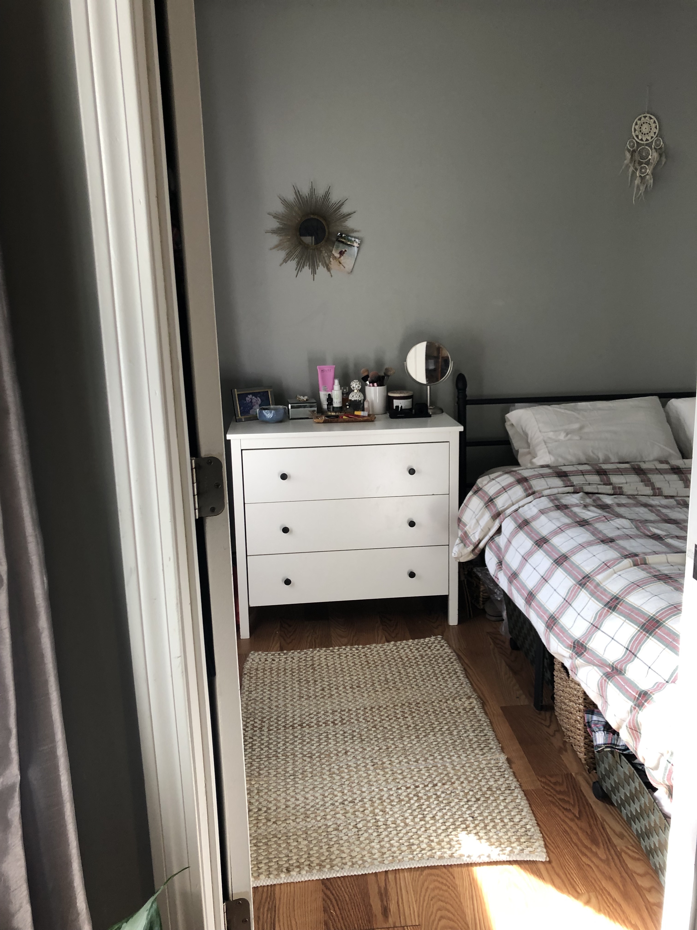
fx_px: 752
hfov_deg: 49.7
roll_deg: +1.7
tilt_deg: -12.0
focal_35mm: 28
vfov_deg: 63.4
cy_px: 465
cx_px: 348
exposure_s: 1/30
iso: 25
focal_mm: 3.99
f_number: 1.8
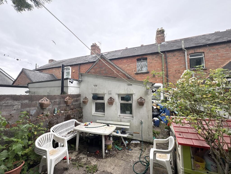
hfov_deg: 102.1
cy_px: 87
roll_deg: -0.1
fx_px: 93
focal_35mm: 14
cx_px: 116
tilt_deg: +4.3
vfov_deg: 85.7
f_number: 2.2
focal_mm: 2.22
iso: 64
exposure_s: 1/192
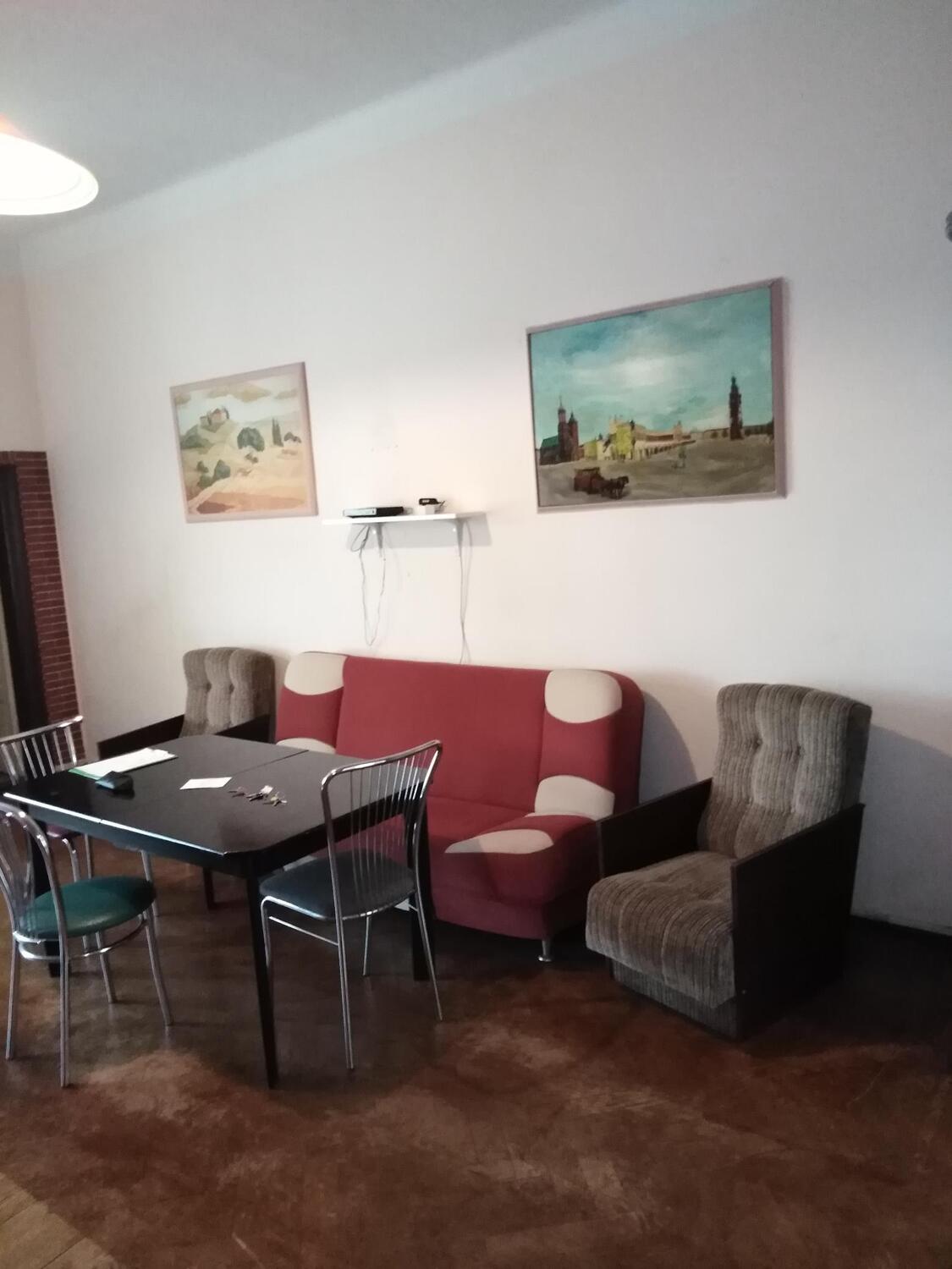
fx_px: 953
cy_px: 634
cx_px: 476
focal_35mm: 26
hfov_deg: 53.1
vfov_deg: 67.3
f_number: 2.2
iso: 996
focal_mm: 3.46
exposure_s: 1/13
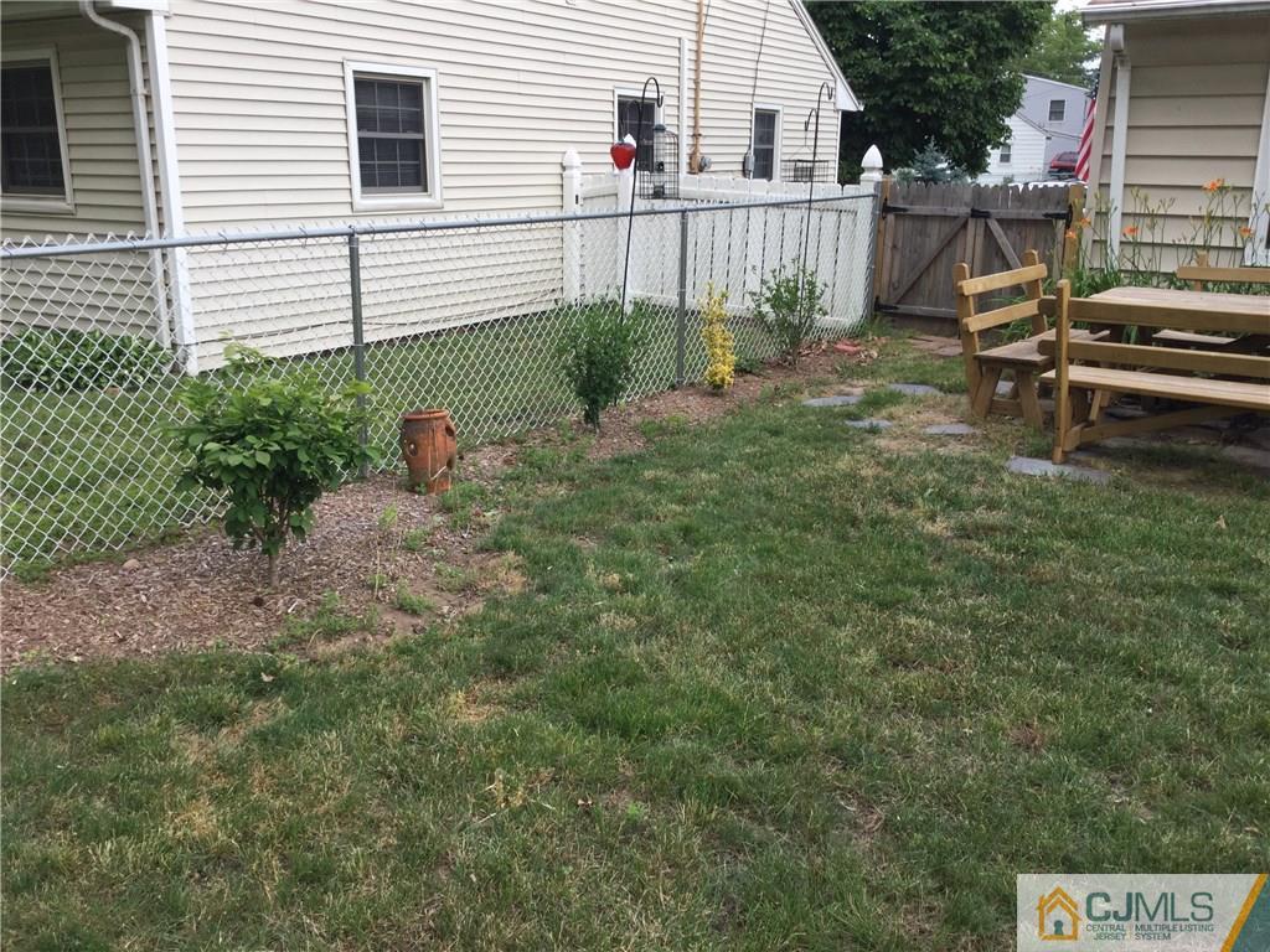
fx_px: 1137
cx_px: 635
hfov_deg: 58.4
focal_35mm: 31
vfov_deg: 45.4
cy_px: 476
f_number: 2.4
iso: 25
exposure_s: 1/120
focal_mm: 3.3
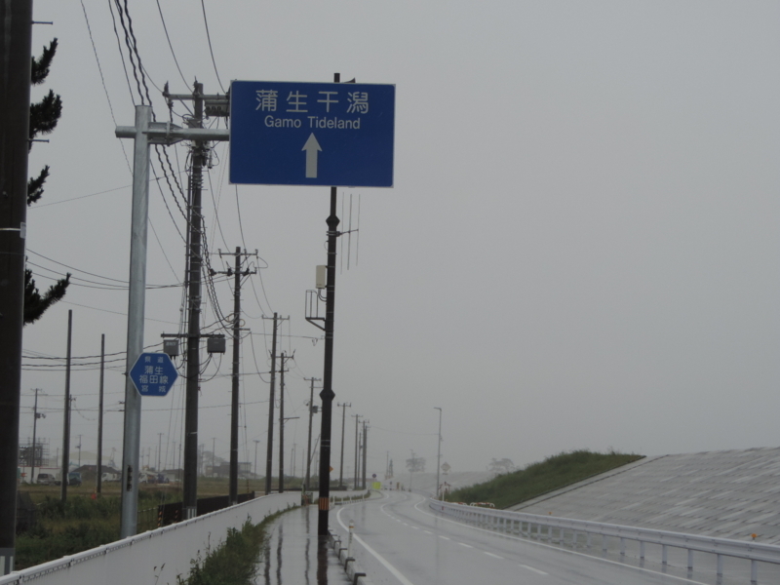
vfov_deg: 14.1
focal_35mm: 105
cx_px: 390
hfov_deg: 18.7
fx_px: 2366
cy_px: 292
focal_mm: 18.7
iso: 80
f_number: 4.2
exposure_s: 1/400
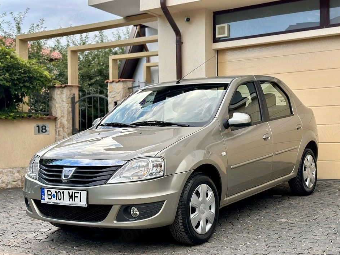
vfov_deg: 28.6
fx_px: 501
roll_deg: +0.7
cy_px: 135
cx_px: 166
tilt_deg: +0.4
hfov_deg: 37.5
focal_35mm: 51
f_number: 1.78
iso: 80
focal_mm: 6.86
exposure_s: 1/676
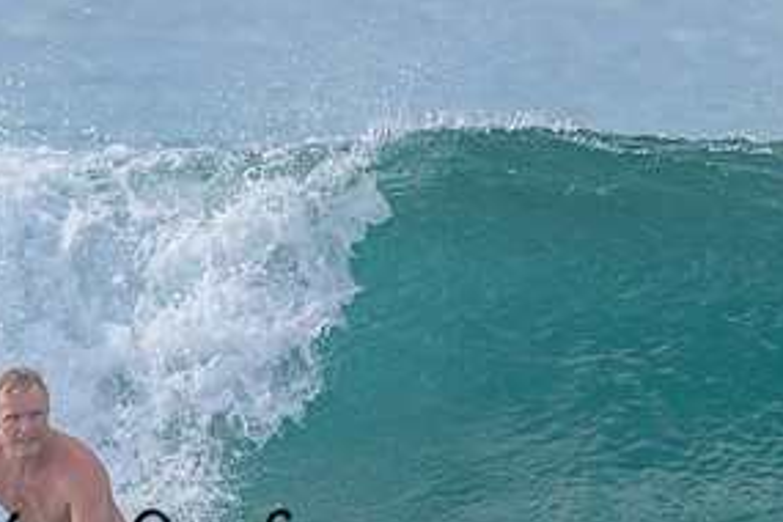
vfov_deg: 0.9
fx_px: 33384
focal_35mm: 1535
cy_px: 304
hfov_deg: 1.3
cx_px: 262
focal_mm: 530
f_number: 10
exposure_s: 1/2000
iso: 800
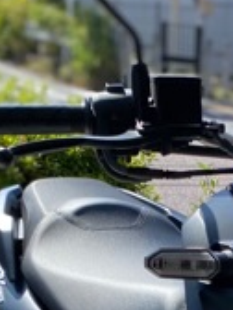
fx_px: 888
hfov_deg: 14.4
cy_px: 548
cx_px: 292
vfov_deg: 16.7
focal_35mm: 99
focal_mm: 4.25
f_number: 1.8
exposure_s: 1/1727
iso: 32
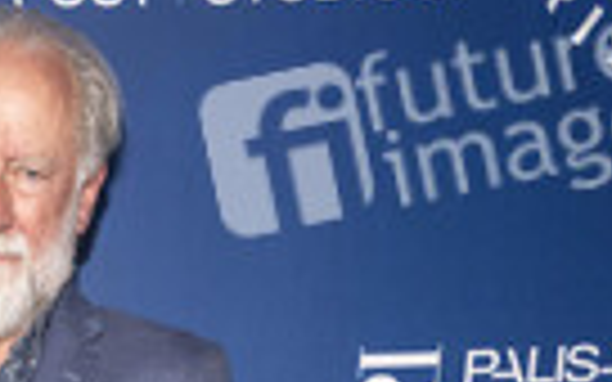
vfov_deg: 14.4
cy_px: 804
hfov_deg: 27.2
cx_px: 22
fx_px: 1201
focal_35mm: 72
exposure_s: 1/200
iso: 800
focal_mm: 24
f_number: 5.6
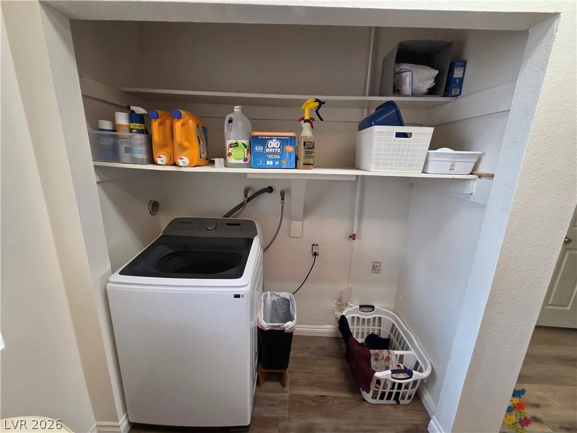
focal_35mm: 13
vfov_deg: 89.9
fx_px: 217
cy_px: 216
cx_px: 288
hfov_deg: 106.2
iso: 200
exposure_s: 1/60
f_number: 2.2
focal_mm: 2.2
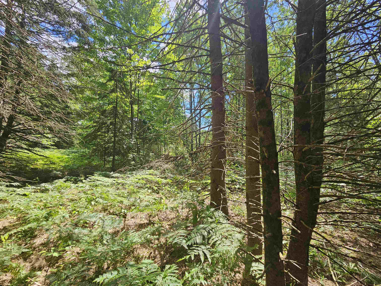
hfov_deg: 106.2
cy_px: 143
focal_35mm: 13
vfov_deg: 89.9
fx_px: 143
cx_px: 190
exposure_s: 1/463
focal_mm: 2.2
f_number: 2.2
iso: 50
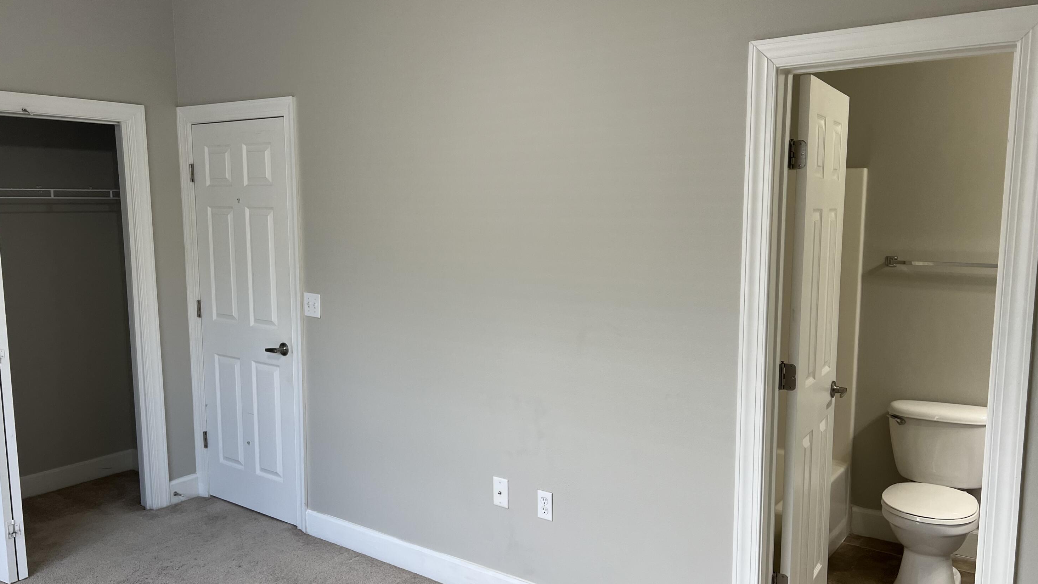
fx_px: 798
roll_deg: +0.0
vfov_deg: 40.2
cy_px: 314
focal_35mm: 29
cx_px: 528
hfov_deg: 66.1
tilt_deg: -8.6
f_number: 1.5
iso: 80
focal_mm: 5.7
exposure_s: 1/120
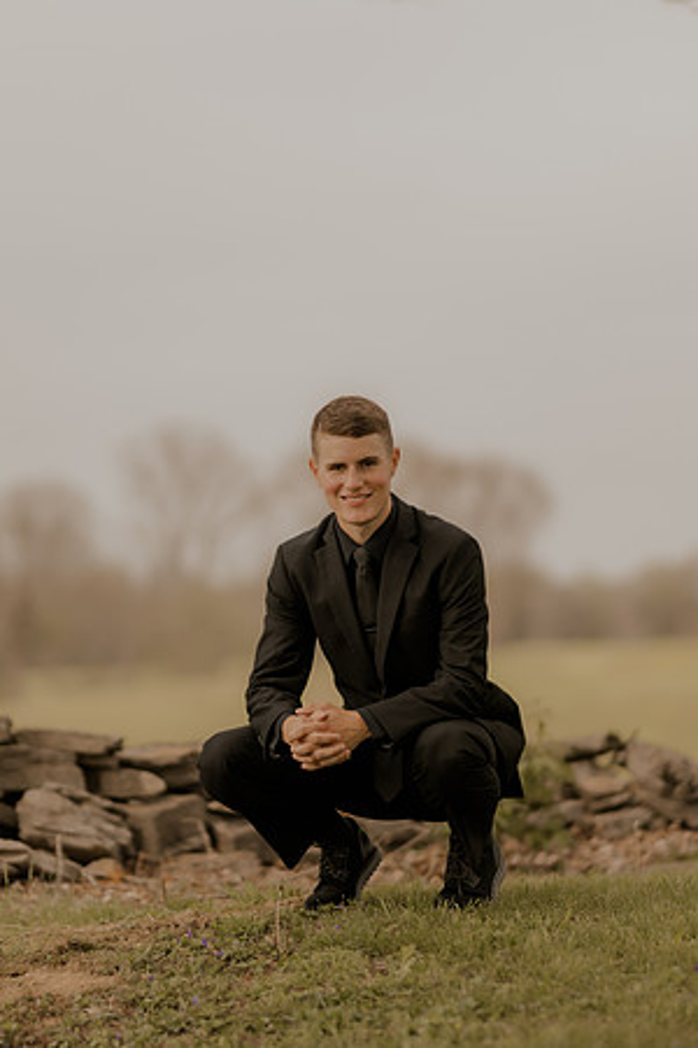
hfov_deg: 10.8
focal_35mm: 127
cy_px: 524
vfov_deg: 16.1
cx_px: 349
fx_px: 3693
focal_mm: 85
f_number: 1.4
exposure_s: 1/2500
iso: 160
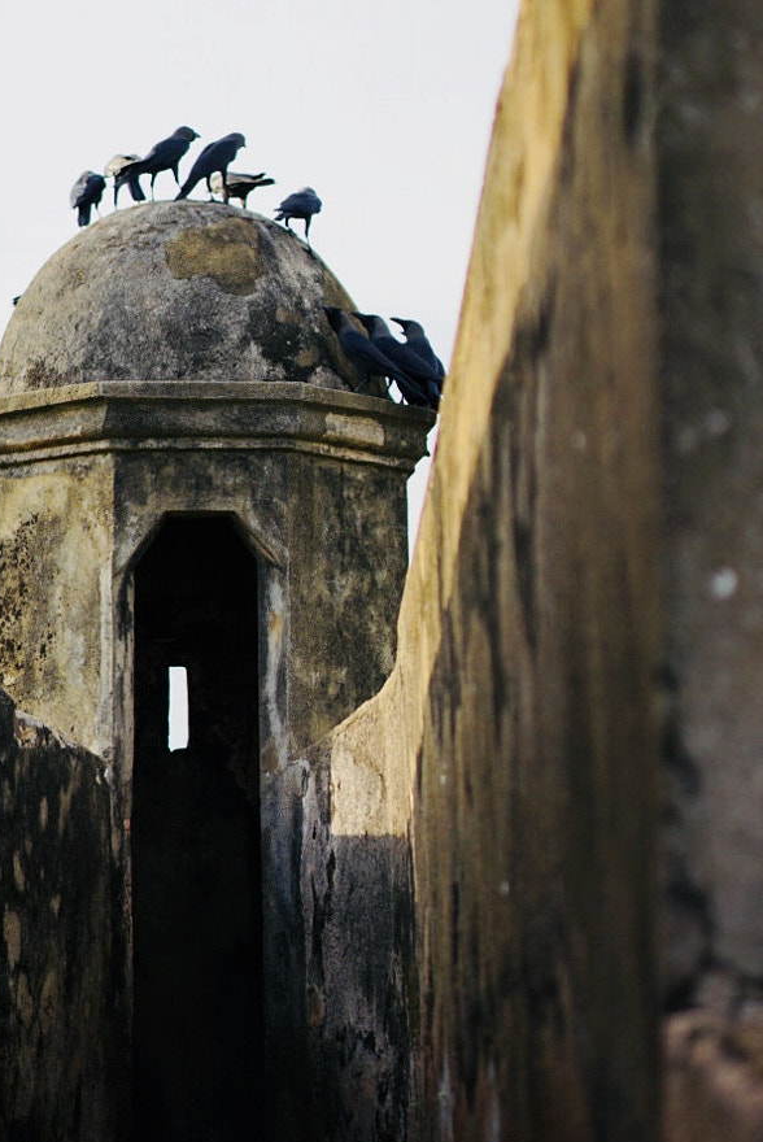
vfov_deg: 20.3
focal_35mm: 100
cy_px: 404
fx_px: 3174
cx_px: 200
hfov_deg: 13.7
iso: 100
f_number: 1.8
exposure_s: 1/2500
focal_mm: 55
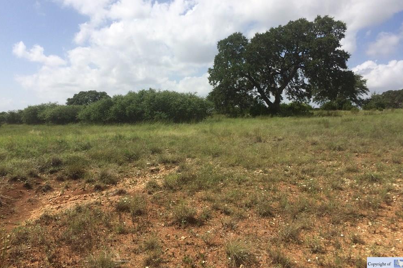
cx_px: 201
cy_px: 123
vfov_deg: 42.3
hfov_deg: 60.3
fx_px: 347
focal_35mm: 31
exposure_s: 1/3425
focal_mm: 4.15
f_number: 2.2
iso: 32
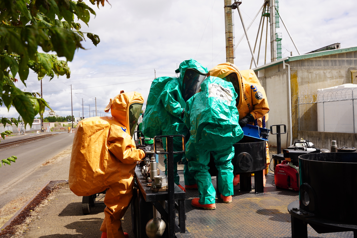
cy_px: 119
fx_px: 351
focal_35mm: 35
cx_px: 178
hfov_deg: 53.9
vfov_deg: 37.4
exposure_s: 1/160
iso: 100
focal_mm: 35.4
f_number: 10
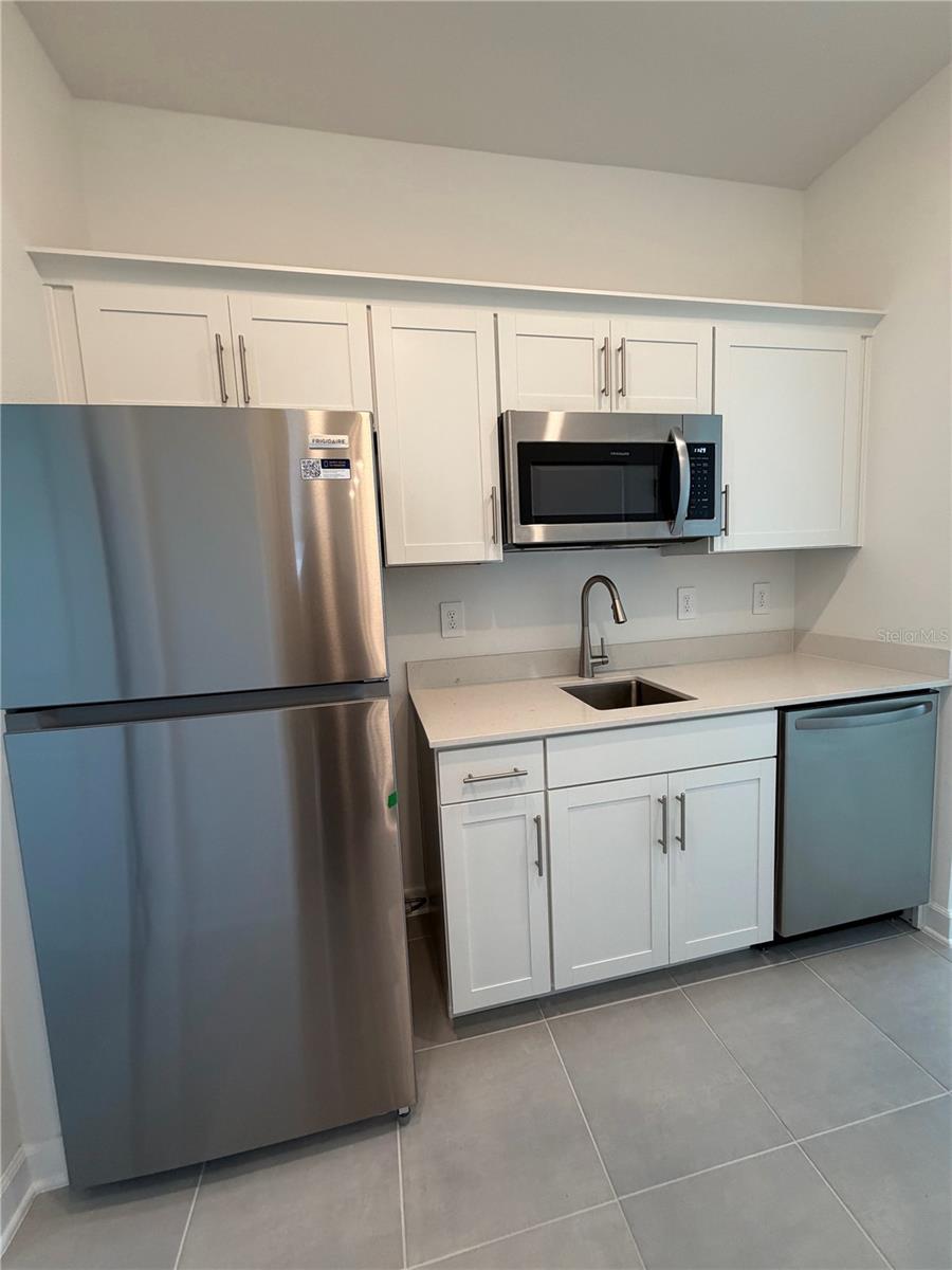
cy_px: 635
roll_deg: +2.4
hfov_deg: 85.7
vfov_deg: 102.1
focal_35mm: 14
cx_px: 476
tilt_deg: -6.8
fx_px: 513
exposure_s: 1/120
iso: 200
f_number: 2.2
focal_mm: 2.22
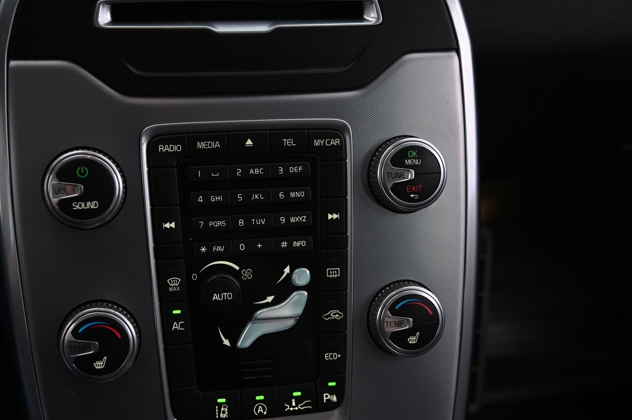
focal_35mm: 53
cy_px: 240
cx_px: 268
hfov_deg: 37.5
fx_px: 930
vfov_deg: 25.5
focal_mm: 44
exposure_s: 1/30
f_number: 4
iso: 2000
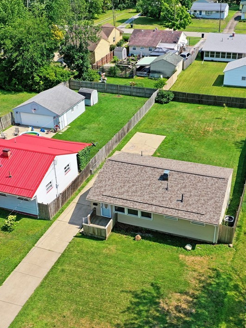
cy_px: 166
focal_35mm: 41
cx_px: 133
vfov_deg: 45.8
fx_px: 388
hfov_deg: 35.1
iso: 100
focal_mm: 10.26
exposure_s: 1/400
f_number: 5.6
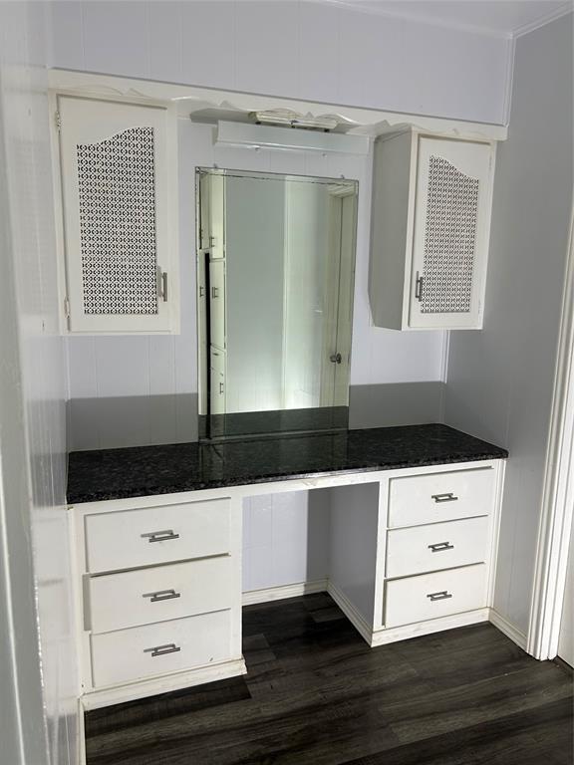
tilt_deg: -9.1
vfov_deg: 67.3
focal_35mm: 26
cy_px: 382
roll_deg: -2.2
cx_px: 287
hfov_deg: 53.1
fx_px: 575
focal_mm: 5.7
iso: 80
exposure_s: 1/121
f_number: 1.5
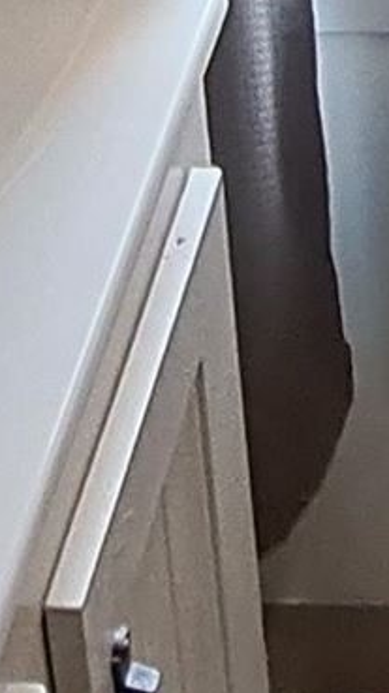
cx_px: 645
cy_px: -935
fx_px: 2168
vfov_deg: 13.6
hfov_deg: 9.8
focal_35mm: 118
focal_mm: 1.74
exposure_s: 1/50
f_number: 2.2
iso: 80
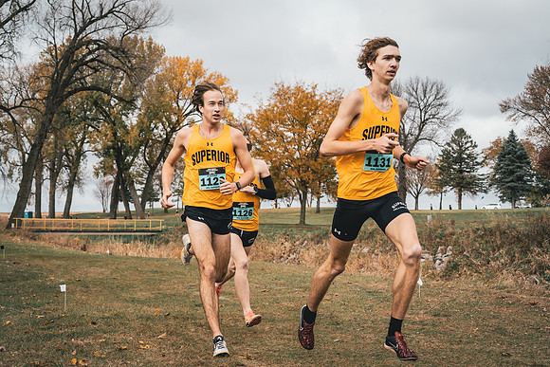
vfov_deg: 25.6
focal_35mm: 53
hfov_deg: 37.6
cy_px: 184
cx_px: 275
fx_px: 808
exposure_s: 1/1250
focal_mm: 50
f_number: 6.3
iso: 400
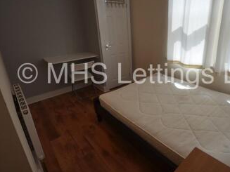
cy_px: 73
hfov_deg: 77.6
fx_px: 139
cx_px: 143
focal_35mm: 21
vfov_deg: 63.1
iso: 1000
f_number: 4.5
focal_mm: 10
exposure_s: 1/1000
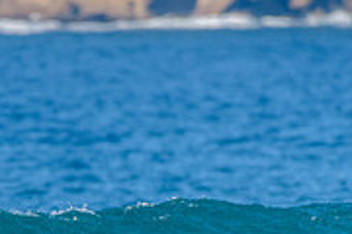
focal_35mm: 1615
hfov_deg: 1.3
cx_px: 0
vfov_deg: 0.9
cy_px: 309
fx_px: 15790
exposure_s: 1/2000
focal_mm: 500
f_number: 5.6
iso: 400
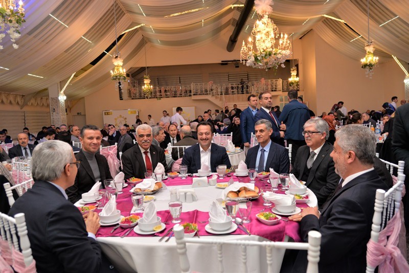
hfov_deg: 73.7
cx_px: 204
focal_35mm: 24
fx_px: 273
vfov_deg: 53.2
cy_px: 136
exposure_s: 1/60
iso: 800
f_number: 4
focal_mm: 24
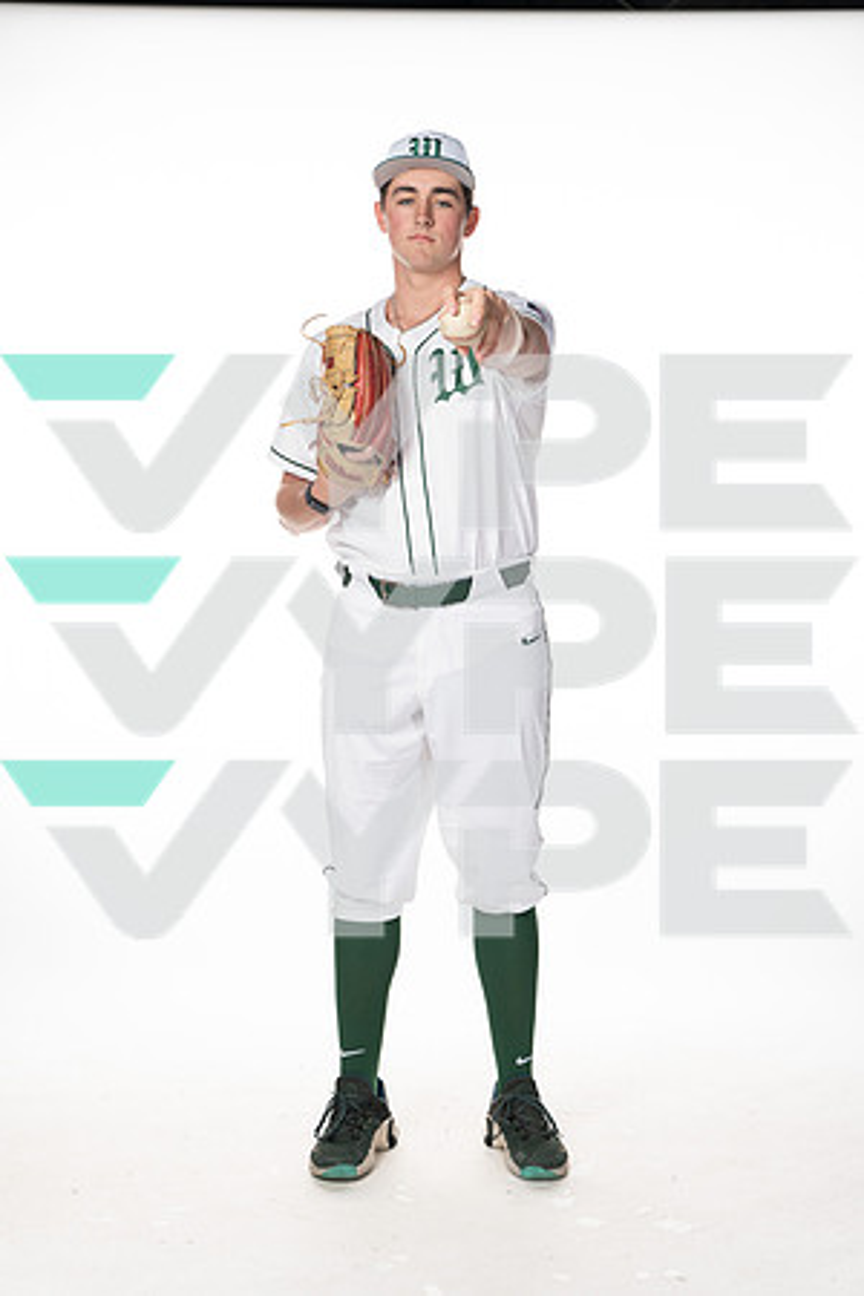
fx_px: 2052
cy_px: 648
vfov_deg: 35.1
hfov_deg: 23.8
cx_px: 432
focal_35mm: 57
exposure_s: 1/250
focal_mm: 57
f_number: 6.3
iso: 400
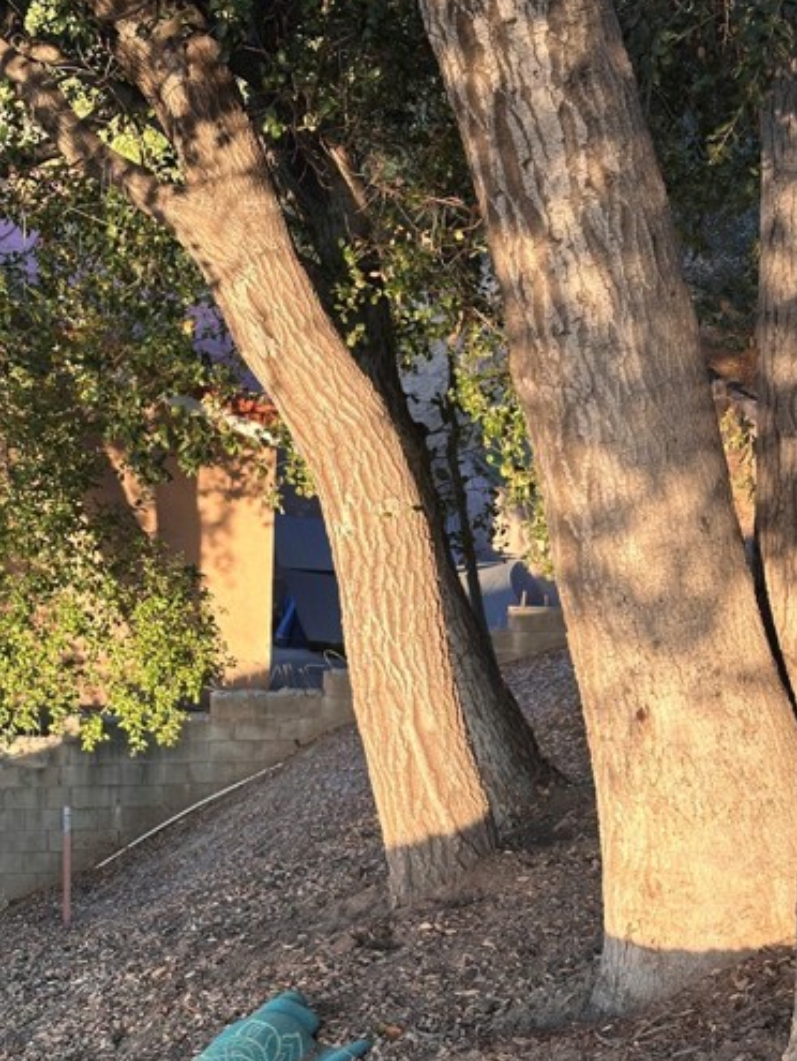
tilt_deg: -13.5
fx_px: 1901
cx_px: 480
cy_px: 630
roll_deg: -3.6
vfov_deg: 31.1
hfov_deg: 23.6
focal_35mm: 62
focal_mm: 6.86
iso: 64
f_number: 1.78
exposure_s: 1/241
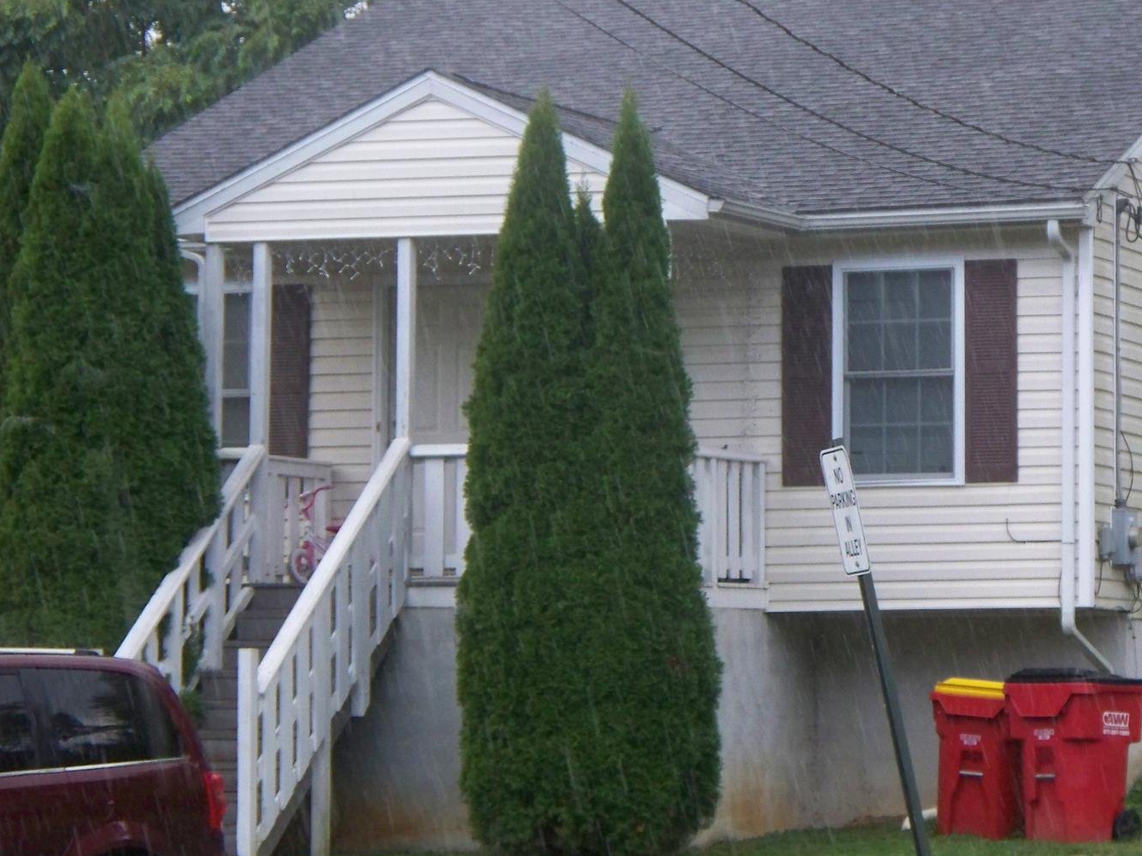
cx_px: 869
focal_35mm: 161
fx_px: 5311
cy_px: 354
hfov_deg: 12.2
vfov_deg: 9.2
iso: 250
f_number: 3.8
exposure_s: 1/200
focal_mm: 22.05
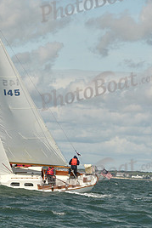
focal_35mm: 292
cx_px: -4
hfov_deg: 4.7
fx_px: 1847
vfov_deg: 7.0
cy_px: 57
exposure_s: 1/800
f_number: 13
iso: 320
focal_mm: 135
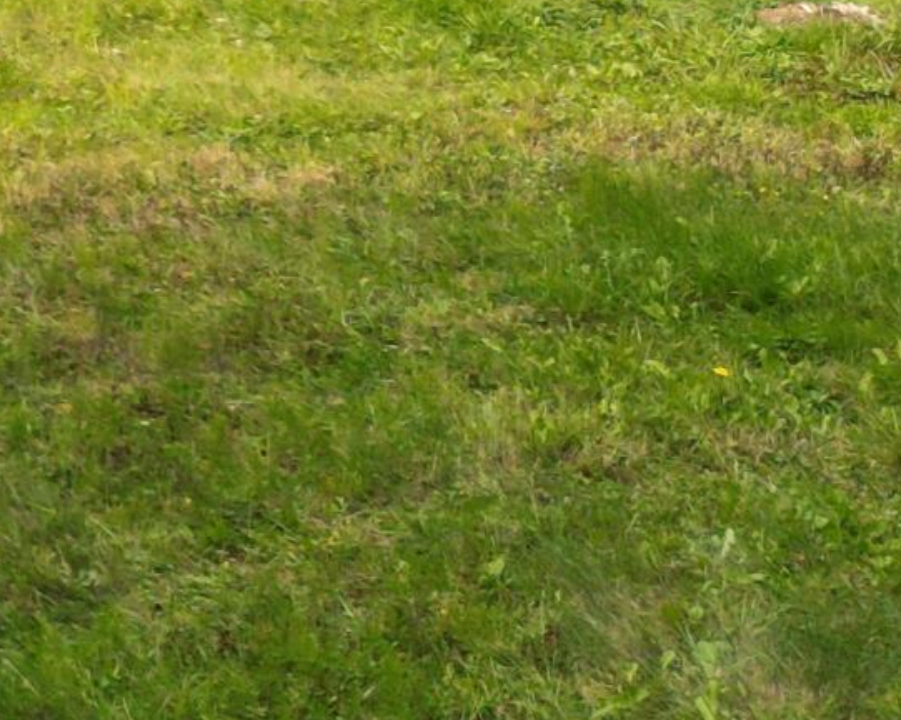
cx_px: -1121
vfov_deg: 11.1
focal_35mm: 130
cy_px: -575
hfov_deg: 12.3
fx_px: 3464
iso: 110
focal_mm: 6.72
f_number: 1.7
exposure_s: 1/1000
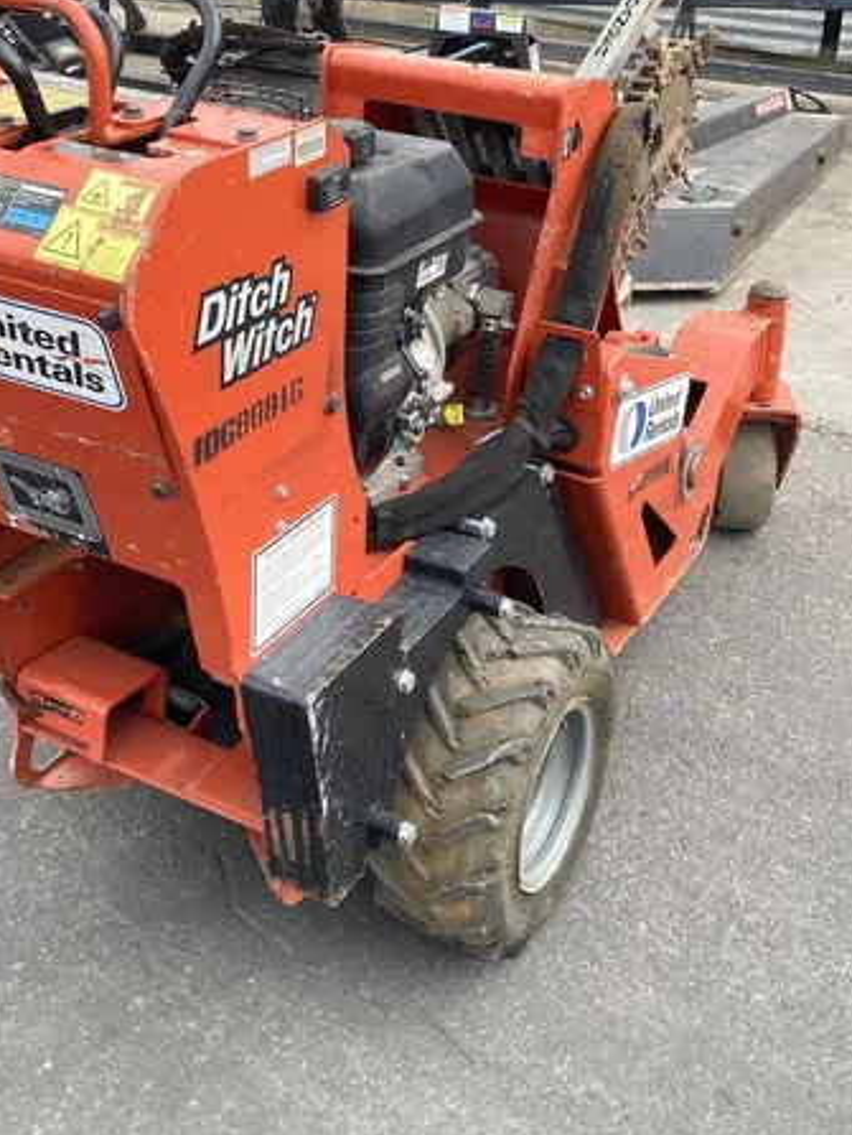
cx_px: 392
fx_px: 1508
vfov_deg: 40.2
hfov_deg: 31.5
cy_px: 307
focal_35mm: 46
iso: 20
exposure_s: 1/245
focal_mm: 3.99
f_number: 1.8
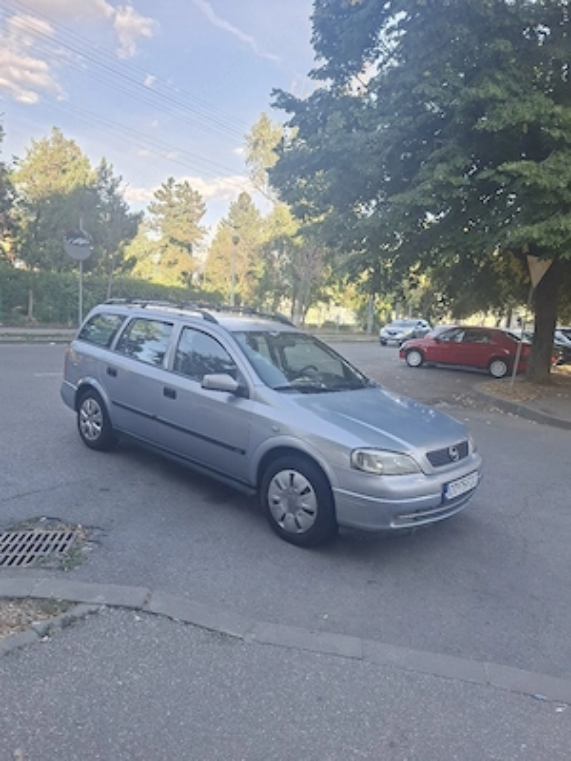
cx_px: 286
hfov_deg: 58.9
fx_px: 506
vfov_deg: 73.9
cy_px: 380
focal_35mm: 23
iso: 32
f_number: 1.8
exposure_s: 1/120
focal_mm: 5.54
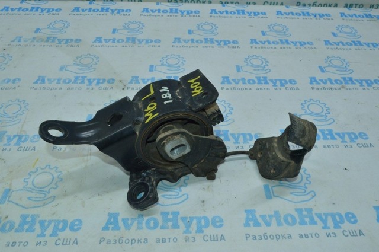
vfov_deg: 43.5
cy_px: 126
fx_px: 315
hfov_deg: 62.0
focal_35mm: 30
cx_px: 190
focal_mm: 20
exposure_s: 1/50
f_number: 16
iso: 1400
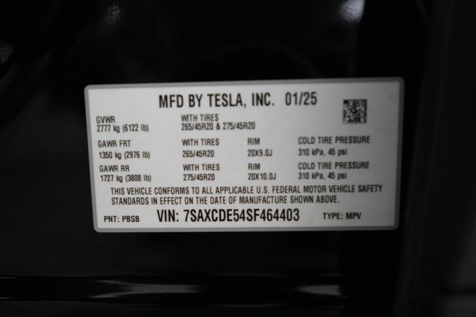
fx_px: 344
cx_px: 238
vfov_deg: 49.5
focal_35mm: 26
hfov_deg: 69.4
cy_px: 158
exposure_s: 1/160
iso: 5000
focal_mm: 26
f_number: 2.8
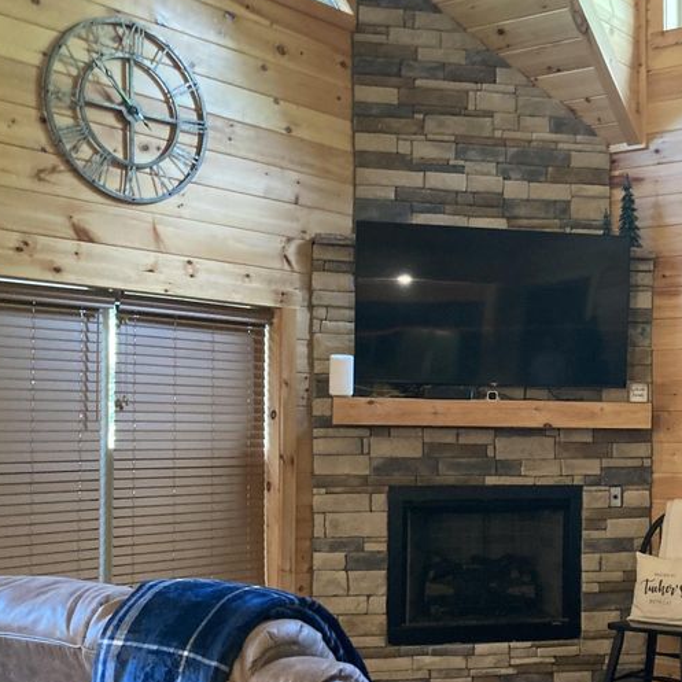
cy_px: 439
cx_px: 641
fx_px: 1137
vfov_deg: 33.2
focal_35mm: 51
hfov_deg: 31.5
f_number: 1.8
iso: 250
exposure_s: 1/40
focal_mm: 3.99
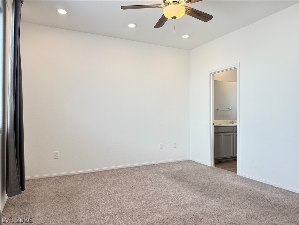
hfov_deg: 71.6
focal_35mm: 24
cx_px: 150
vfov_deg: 56.8
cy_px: 112
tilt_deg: +0.6
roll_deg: -0.3
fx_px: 207
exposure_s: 1/197
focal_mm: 6.76
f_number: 1.78
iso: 200
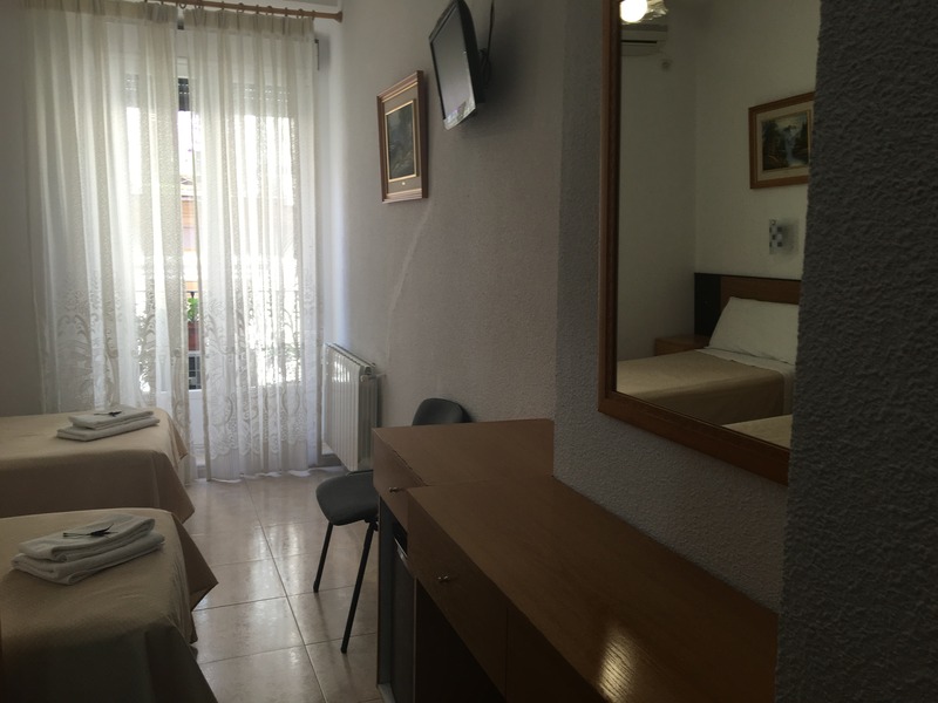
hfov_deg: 61.7
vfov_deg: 48.2
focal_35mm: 29
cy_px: 352
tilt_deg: -7.0
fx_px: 786
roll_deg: -0.4
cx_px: 469
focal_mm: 4.15
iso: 32
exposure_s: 1/50
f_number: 2.2
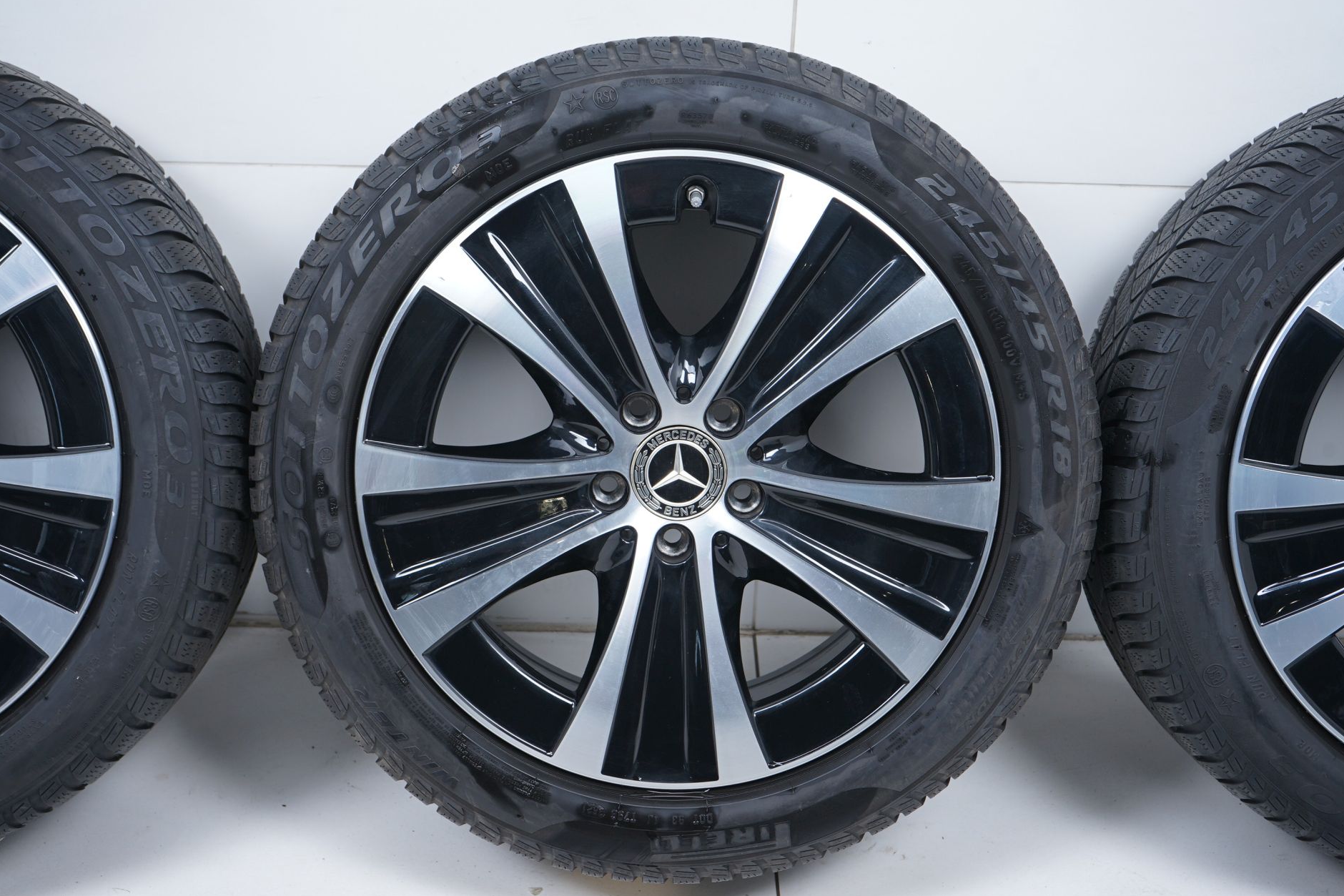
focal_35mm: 50
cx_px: 673
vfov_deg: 27.0
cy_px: 441
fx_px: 1866
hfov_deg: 39.6
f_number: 7.1
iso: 250
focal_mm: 49
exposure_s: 1/125
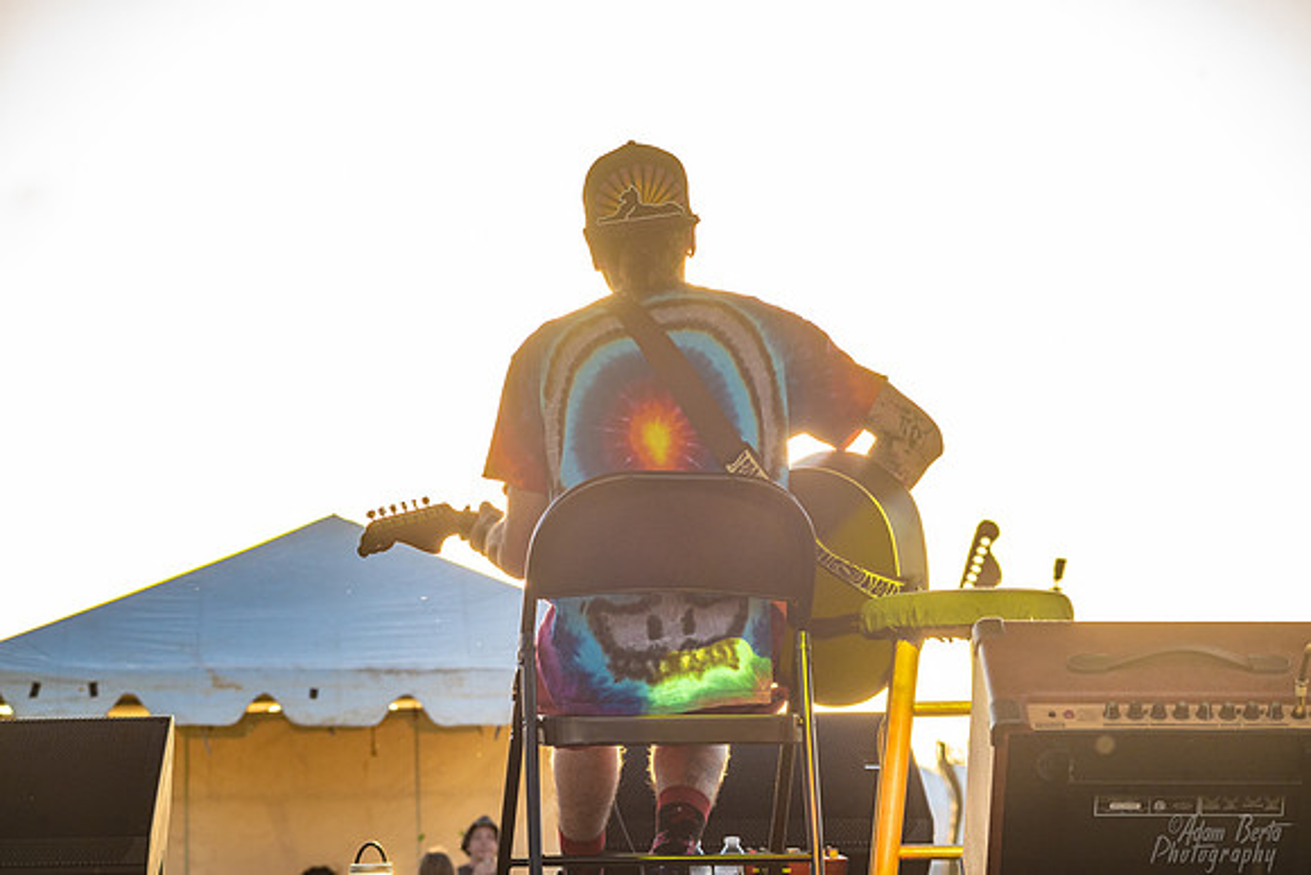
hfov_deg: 17.1
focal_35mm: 120
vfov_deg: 11.4
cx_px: 656
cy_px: 438
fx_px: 4371
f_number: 9
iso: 500
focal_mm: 120
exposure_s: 1/250
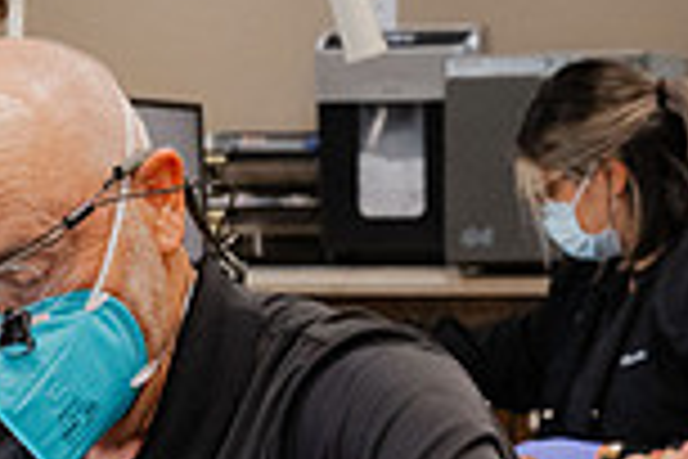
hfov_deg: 11.0
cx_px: -252
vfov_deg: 7.5
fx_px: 3478
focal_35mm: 182
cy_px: 524
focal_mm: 48
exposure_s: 1/160
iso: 5600
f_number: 8
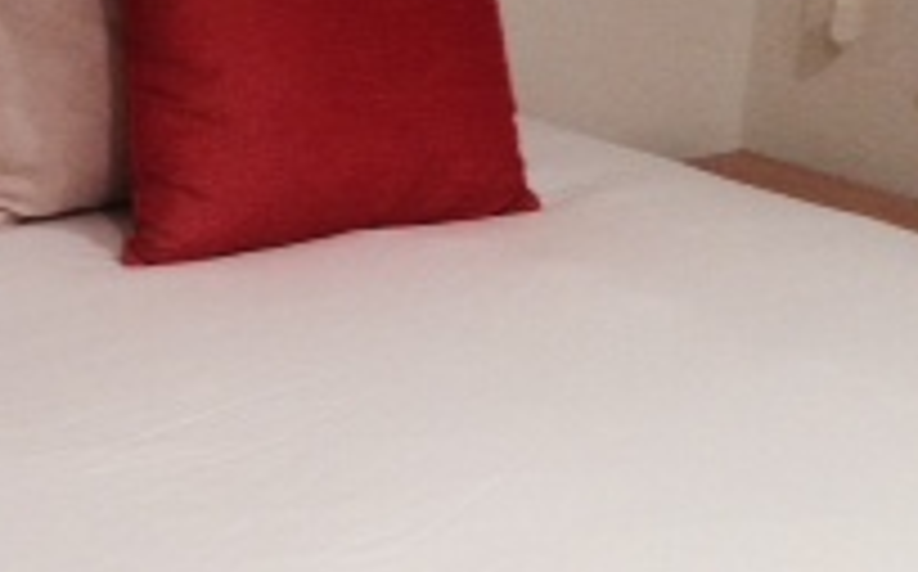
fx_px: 2749
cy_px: 360
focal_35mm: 110
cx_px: -4
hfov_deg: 18.5
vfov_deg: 11.9
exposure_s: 1/20
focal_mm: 4.12
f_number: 2.4
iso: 250
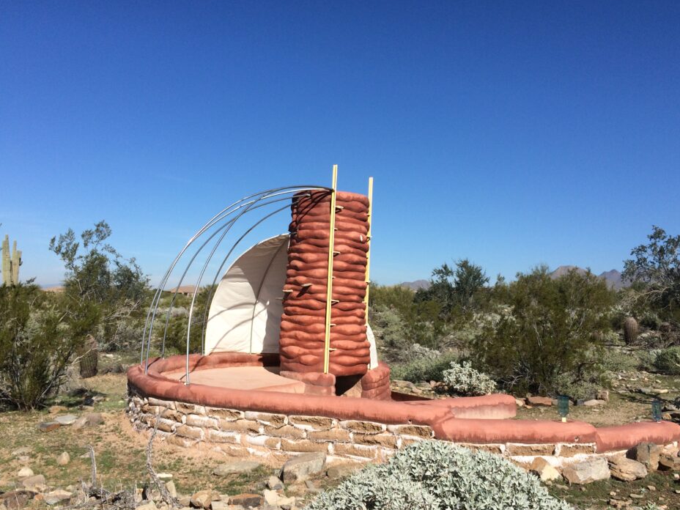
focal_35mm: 32
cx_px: 340
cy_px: 270
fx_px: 629
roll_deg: -2.5
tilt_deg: +2.5
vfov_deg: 44.1
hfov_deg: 56.8
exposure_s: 1/3165
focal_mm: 4.15
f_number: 2.2
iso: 32
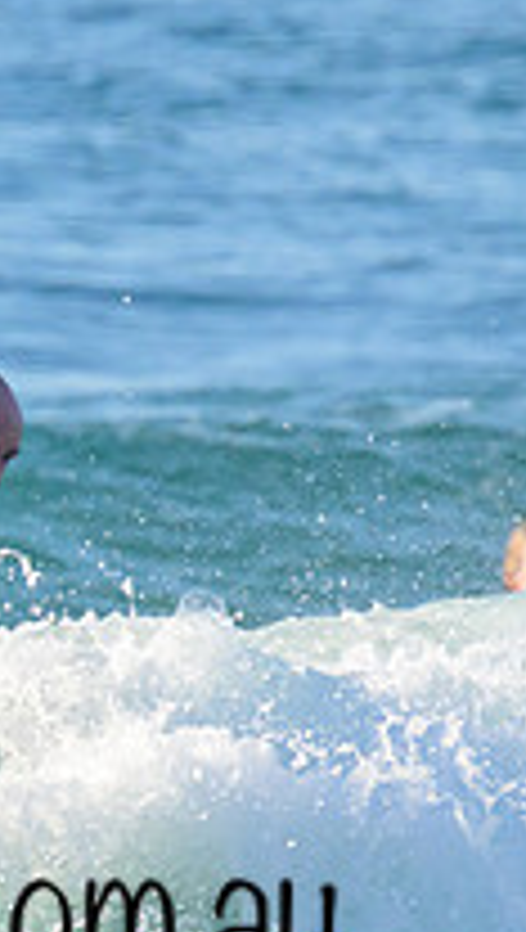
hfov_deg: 0.5
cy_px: 688
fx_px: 61738
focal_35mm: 2499
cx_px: -425
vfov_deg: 0.9
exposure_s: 1/2000
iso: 1100
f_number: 11
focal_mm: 660
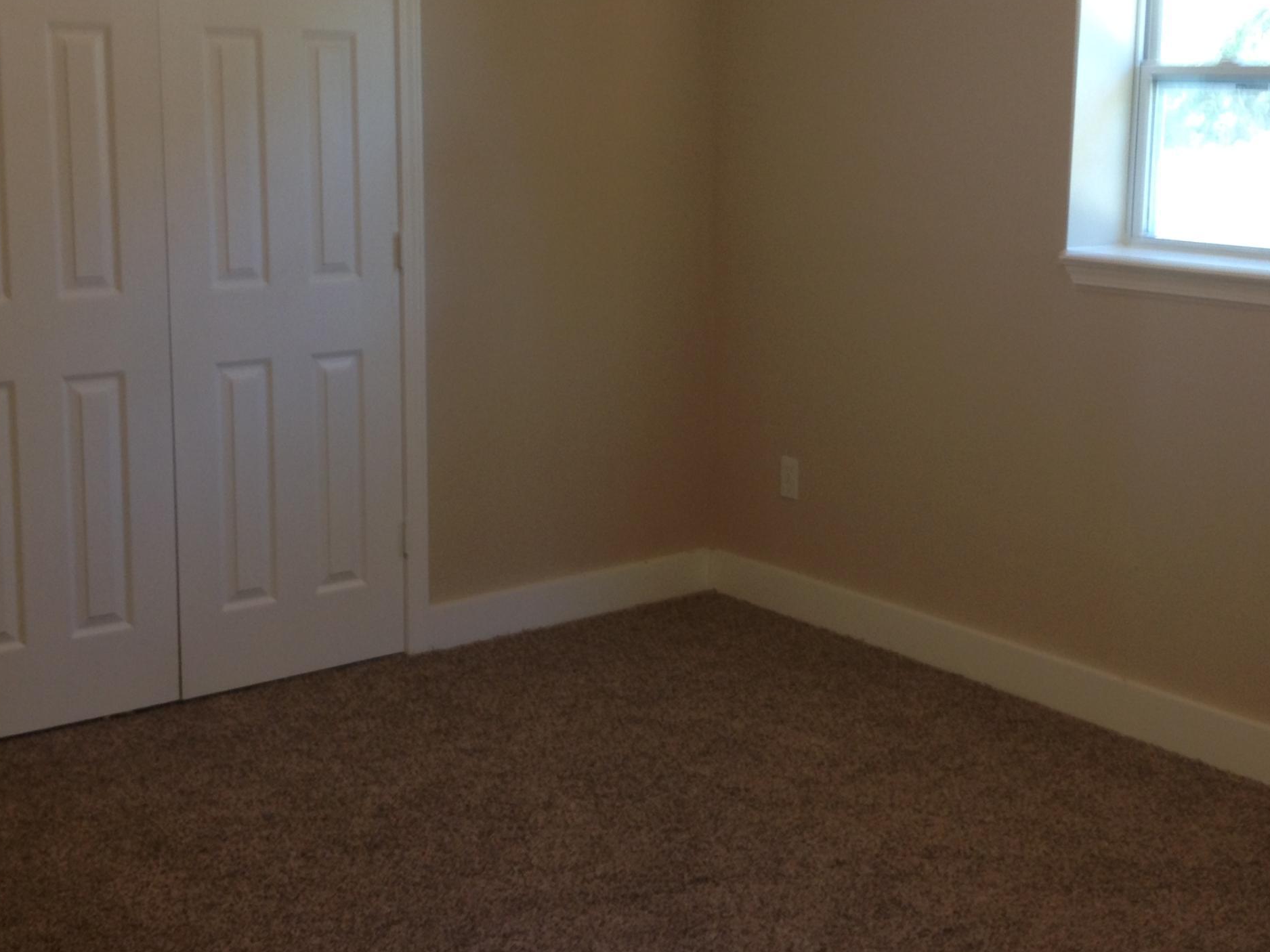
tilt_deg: -9.7
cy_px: 365
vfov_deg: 26.0
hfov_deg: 34.3
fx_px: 2054
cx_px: 714
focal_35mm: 56
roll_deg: -0.6
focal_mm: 4.28
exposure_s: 1/20
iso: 50
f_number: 2.4
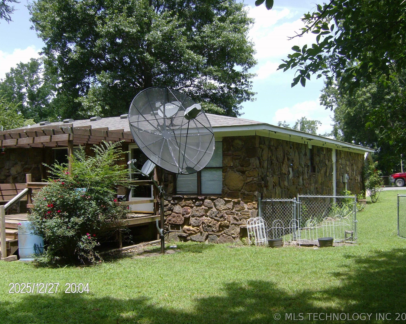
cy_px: 160
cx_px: 202
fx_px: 457
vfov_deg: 39.2
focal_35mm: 38
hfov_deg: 47.9
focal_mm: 6
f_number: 4.7
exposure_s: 1/421
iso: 100
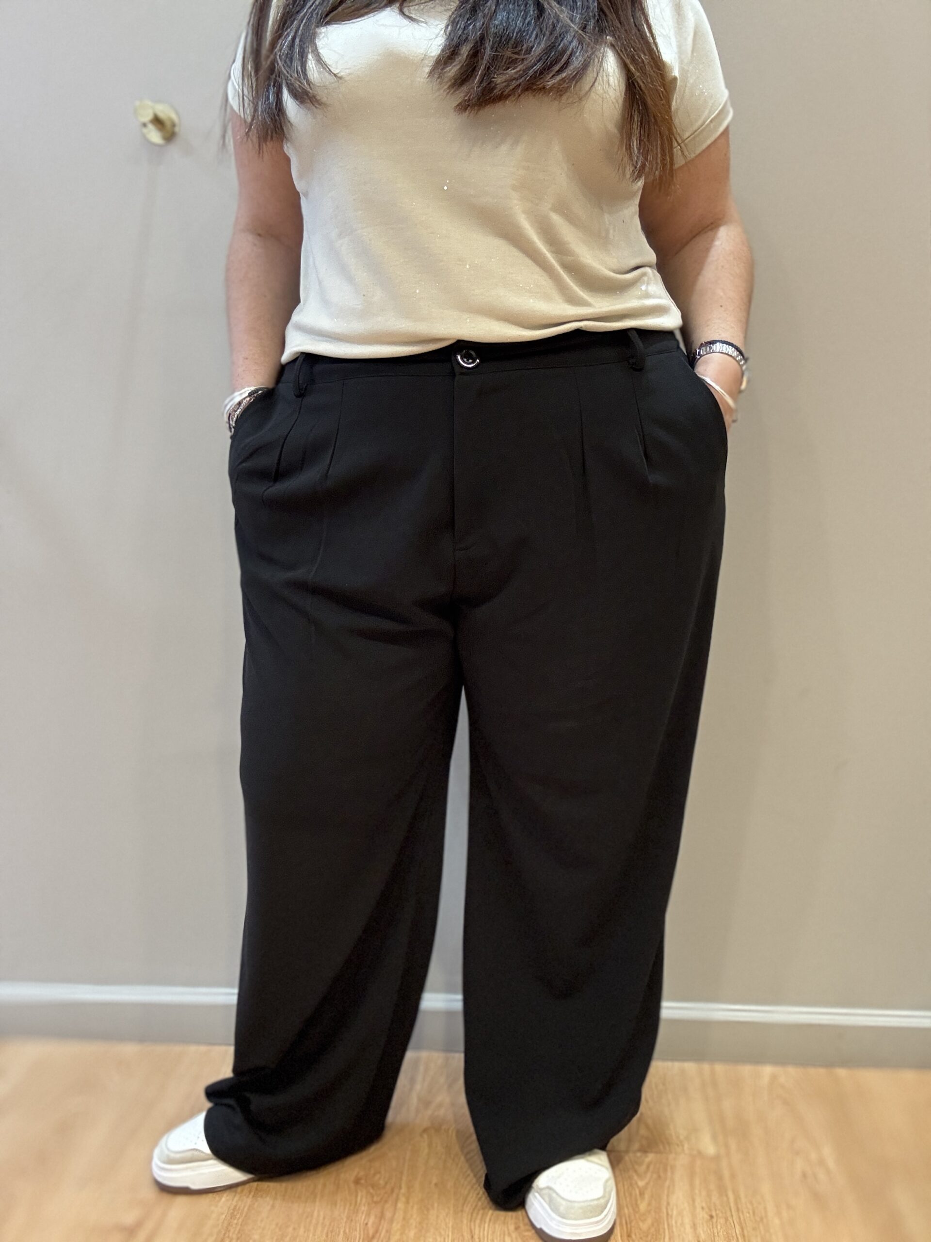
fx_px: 1076
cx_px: 466
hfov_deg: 46.8
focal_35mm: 30
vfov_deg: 60.0
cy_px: 621
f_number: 1.9
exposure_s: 1/50
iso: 200
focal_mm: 2.69
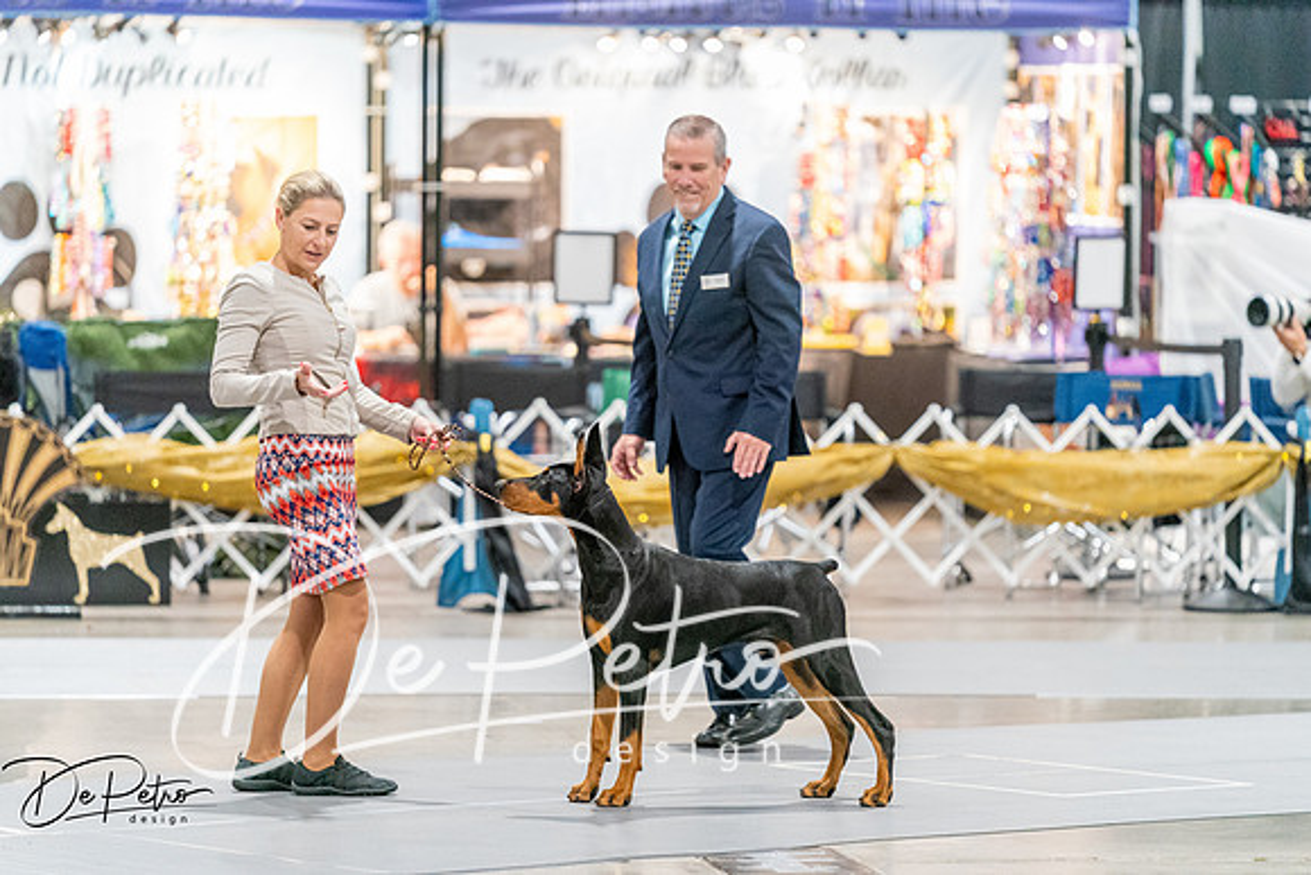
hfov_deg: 10.3
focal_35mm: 200
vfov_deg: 6.9
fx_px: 7285
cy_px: 438
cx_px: 656
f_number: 2.8
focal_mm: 200
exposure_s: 1/250
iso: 6400
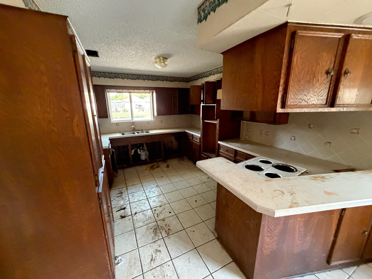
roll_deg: +1.1
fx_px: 150
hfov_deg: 102.1
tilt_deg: -10.6
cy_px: 140
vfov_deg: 85.7
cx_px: 186
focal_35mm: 14
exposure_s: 1/60
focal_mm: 2.22
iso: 800
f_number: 2.2
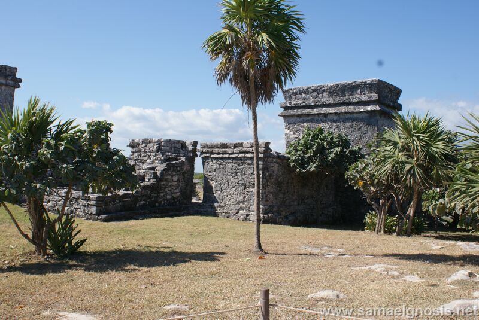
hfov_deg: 57.2
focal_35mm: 33
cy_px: 160
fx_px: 439
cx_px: 240
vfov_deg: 40.0
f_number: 10
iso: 100
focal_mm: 22
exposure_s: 1/160
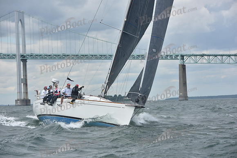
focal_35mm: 140
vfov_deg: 9.8
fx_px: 922
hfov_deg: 14.7
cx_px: 118
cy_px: 79
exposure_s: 1/1000
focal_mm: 140
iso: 250
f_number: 8
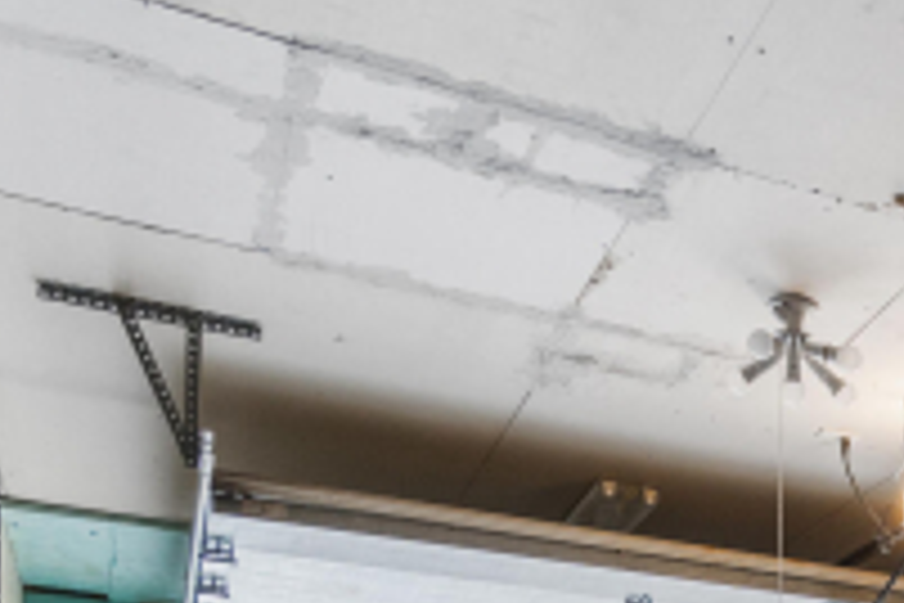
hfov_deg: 29.4
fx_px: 1406
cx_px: 1147
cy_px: 994
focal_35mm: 56
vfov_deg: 19.7
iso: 400
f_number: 8
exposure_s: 1/6
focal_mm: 10
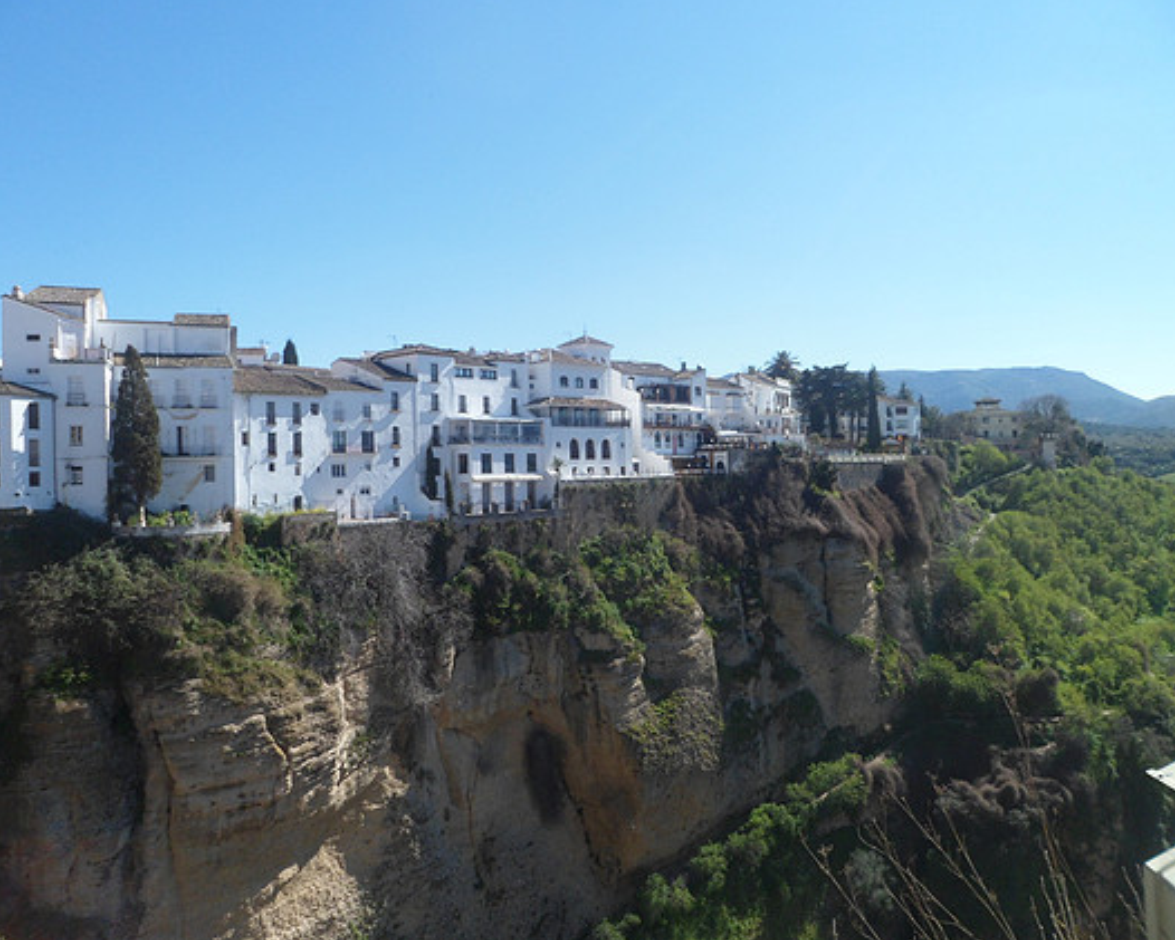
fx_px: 974
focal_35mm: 28
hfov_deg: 62.2
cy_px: 459
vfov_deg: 51.5
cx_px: 605
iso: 80
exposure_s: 1/1000
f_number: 3.3
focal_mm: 4.9
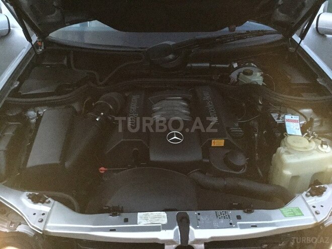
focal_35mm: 31
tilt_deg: -32.6
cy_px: 124
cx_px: 166
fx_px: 297
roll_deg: -0.2
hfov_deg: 58.4
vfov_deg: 45.4
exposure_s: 1/17
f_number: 2.4
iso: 500
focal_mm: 3.3
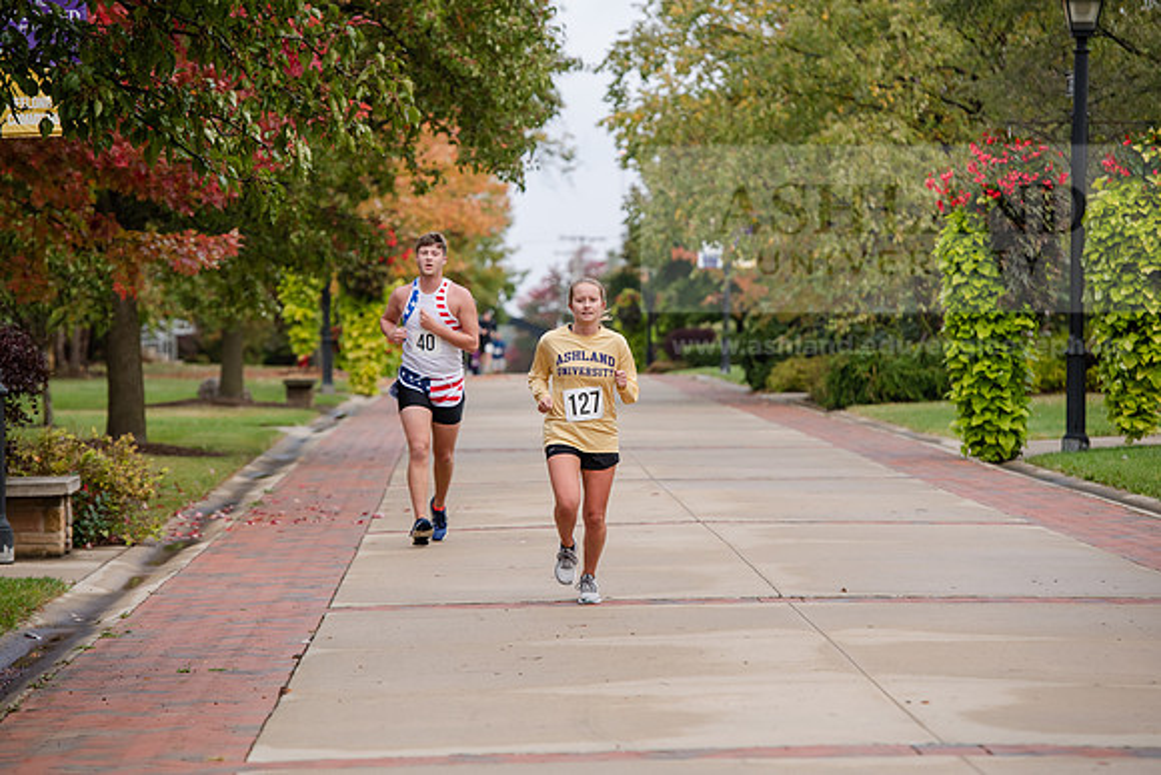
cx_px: 580
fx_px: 5484
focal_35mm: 170
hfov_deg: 12.1
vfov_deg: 8.1
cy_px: 388
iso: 500
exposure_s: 1/500
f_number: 5
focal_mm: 170
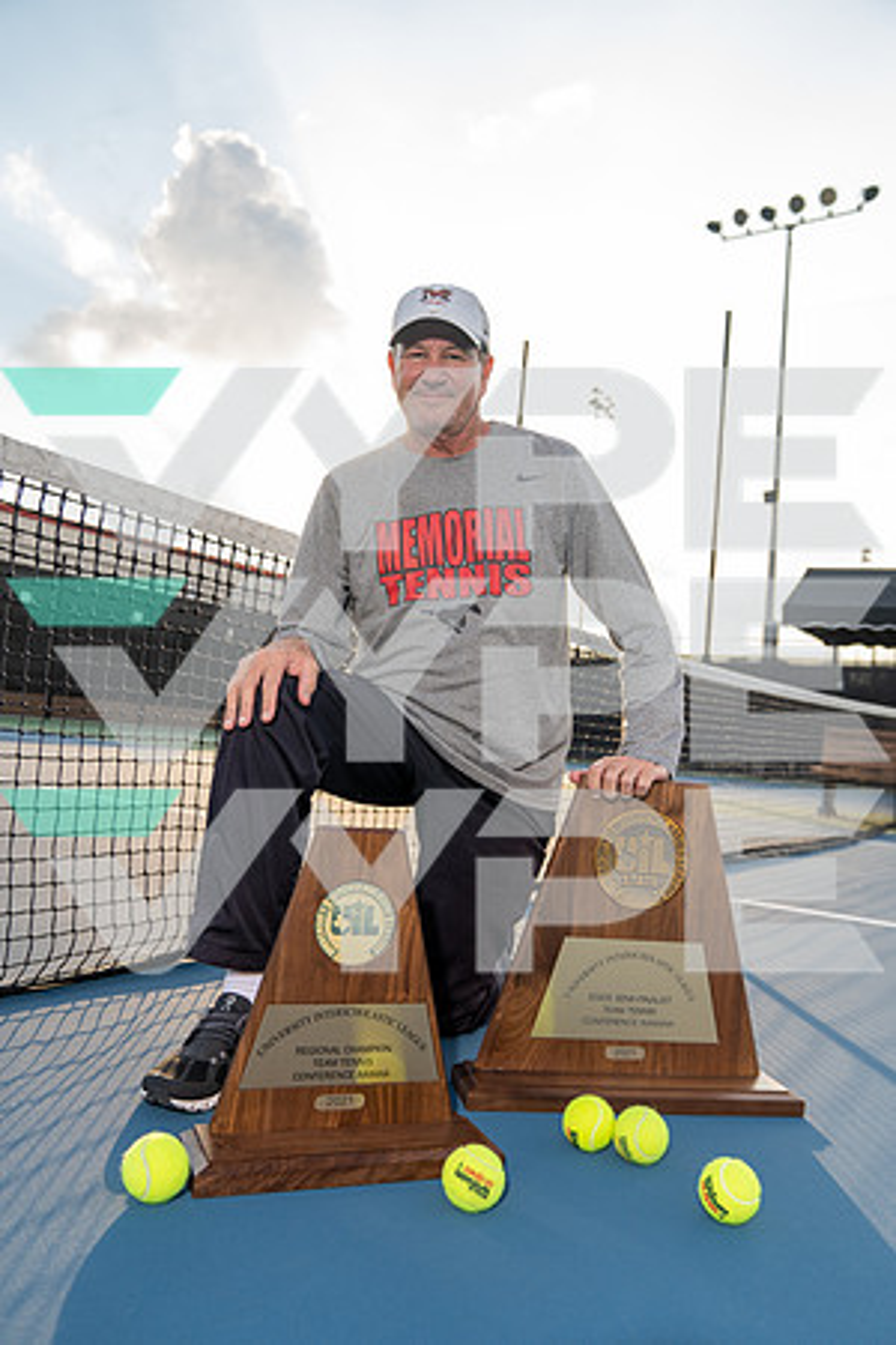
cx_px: 448
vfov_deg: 65.5
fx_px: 1045
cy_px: 672
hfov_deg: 46.4
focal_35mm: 28
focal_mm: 28
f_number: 4
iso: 100
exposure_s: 1/250
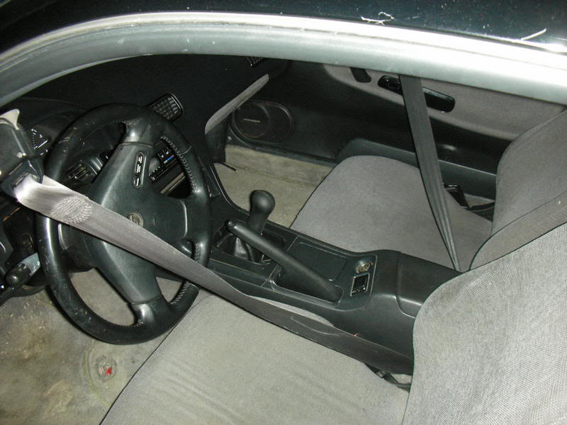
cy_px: 212
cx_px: 284
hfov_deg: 52.6
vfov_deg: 40.7
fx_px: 573
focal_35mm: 35
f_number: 3
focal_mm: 5.8
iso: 200
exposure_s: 1/60.1
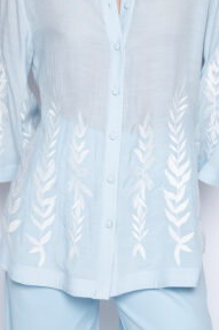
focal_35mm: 92
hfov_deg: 14.8
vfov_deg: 21.8
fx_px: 840
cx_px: 119
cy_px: 56
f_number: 6.3
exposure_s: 1/200
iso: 320
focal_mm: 44
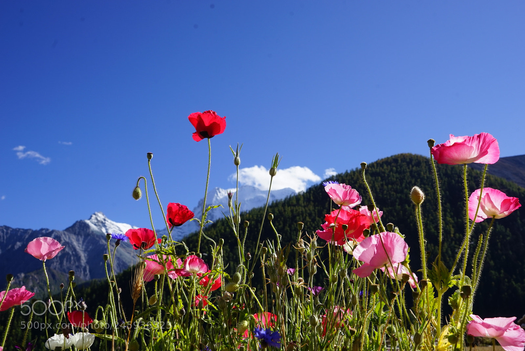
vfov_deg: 36.0
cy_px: 176
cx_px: 262
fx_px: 540
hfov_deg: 51.9
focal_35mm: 37
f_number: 11
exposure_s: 1/125
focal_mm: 37
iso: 100
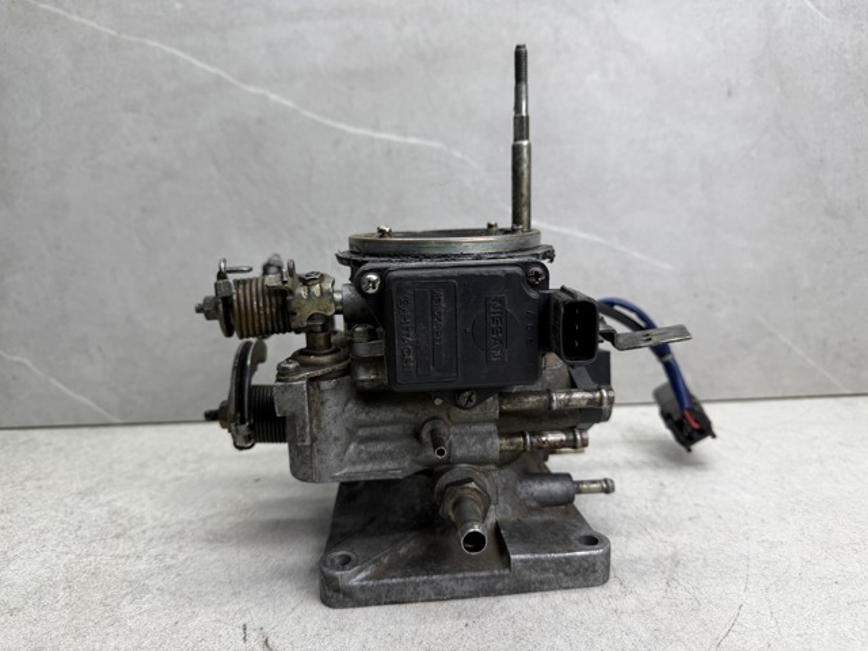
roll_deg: +1.9
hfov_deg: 71.6
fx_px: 602
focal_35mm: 24
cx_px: 434
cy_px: 326
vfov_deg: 56.8
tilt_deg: -11.7
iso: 64
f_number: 1.78
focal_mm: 6.76
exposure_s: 1/240
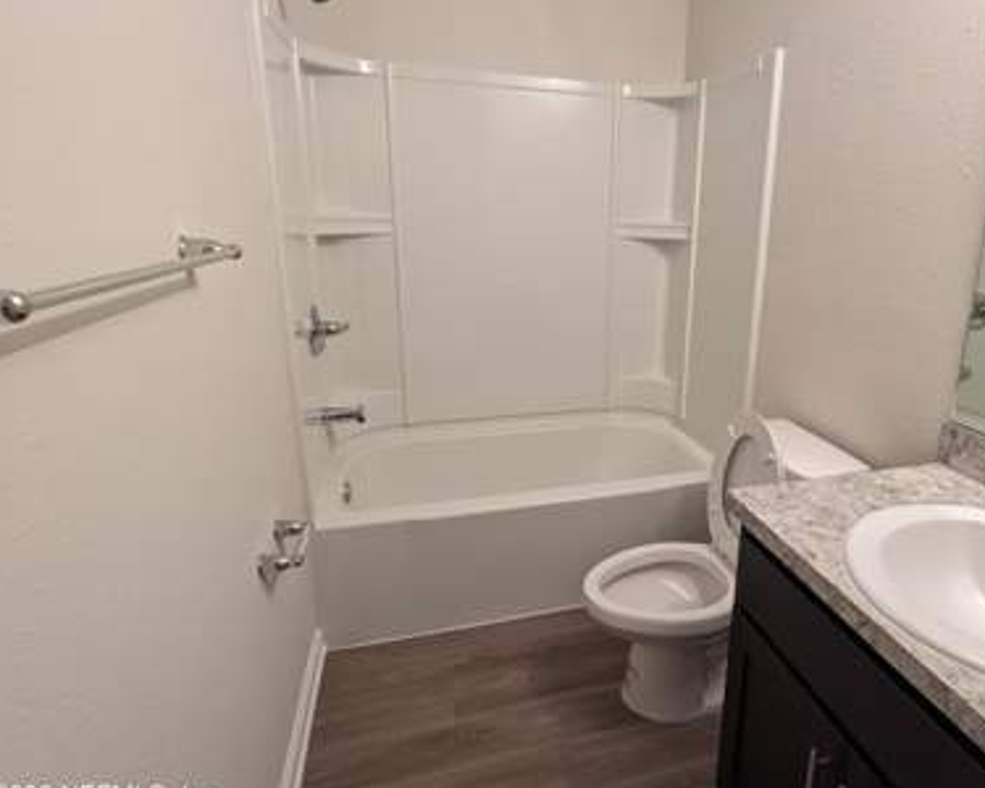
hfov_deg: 79.2
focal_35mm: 20
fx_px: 583
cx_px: 602
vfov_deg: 68.0
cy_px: 362
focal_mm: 2.35
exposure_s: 1/60
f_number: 2.2
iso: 311
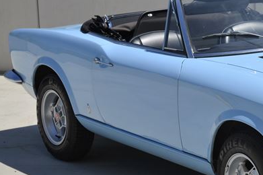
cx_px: 266
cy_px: 105
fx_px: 1343
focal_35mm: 184
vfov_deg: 7.4
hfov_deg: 11.1
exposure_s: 1/320
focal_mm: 75
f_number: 9
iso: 100
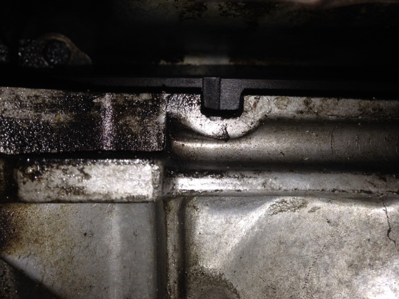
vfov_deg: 42.9
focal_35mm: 33
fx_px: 380
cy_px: 150
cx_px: 200
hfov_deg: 55.4
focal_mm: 4.12
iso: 50
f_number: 2.4
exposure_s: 1/175
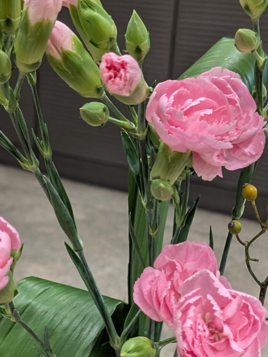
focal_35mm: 65
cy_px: 258
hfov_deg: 22.6
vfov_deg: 29.5
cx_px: 128
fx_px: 671
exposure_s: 1/100
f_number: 1.7
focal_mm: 4.53
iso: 345
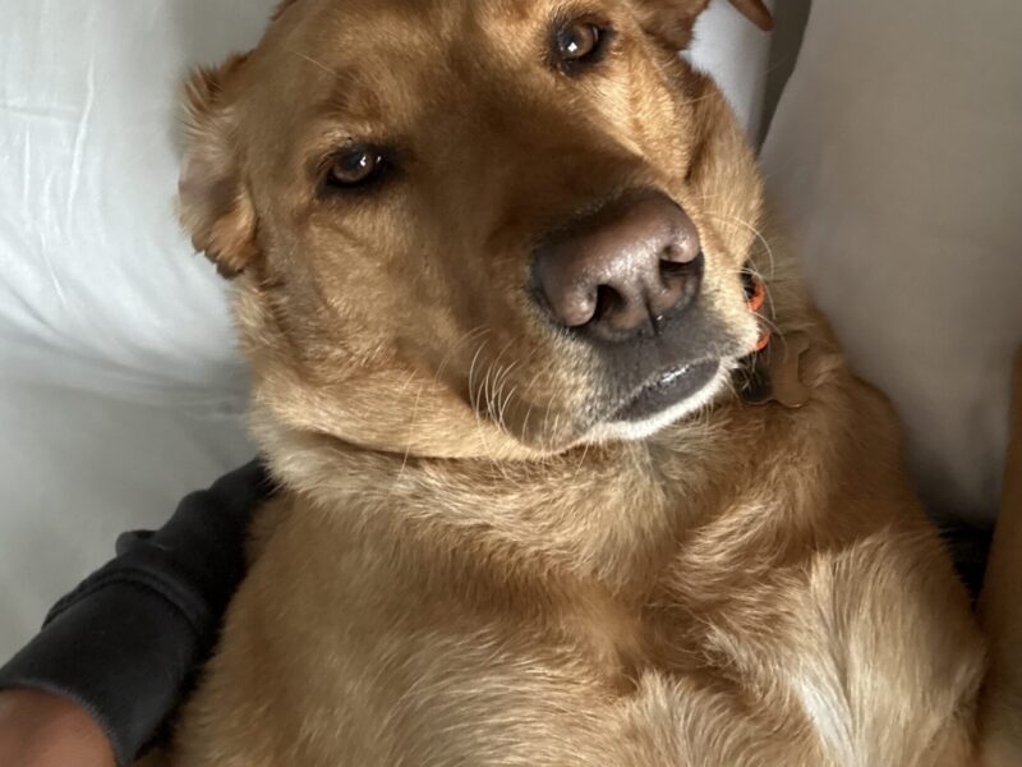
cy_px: 384
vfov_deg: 58.9
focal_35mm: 23
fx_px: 679
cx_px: 511
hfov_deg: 73.9
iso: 250
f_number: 1.9
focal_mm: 2.69
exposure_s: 1/60
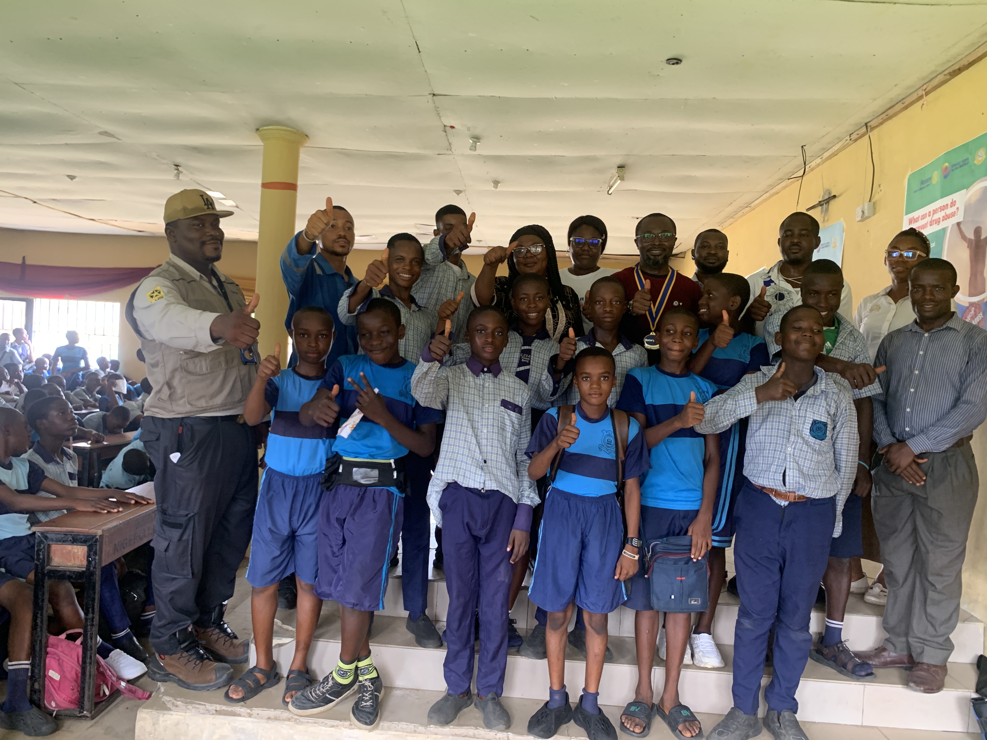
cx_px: 494
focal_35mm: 26
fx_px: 741
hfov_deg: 67.3
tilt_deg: -0.6
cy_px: 370
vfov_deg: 53.1
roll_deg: -5.0
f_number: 1.8
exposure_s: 1/60
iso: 250
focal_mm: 4.25
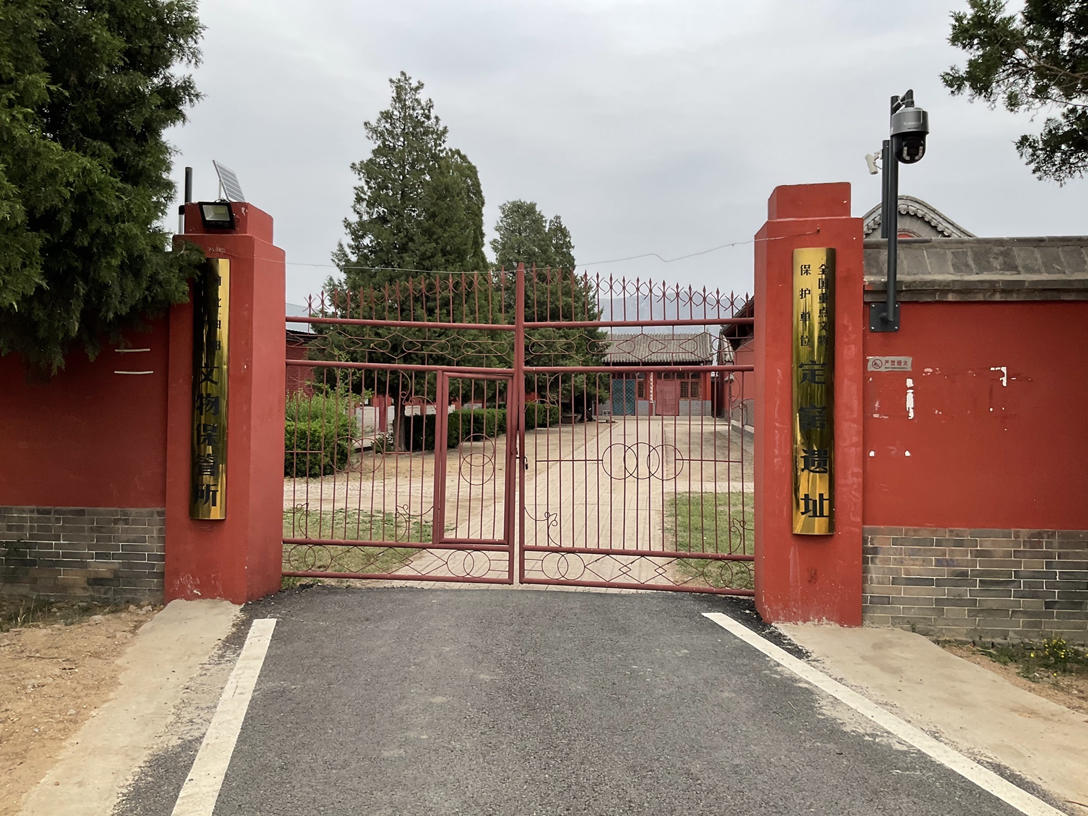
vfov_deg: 48.2
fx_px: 911
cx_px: 544
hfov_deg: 61.7
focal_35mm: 29
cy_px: 408
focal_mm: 3
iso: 16
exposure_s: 1/883
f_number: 1.8
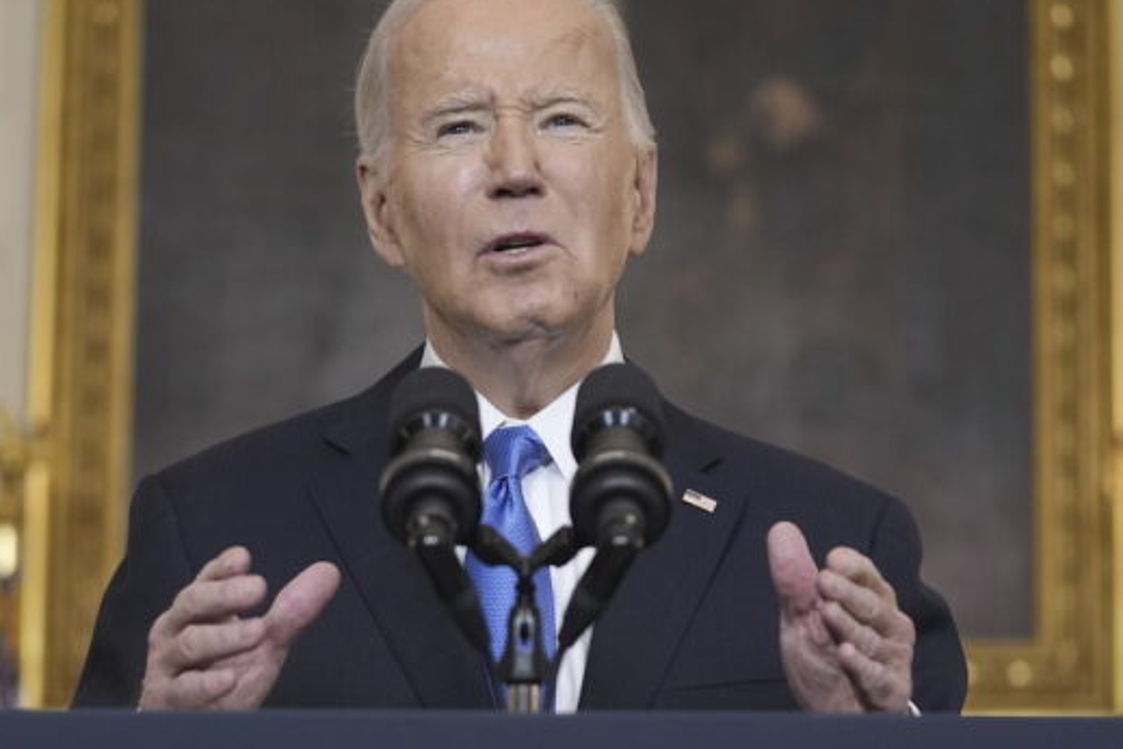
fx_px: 4304
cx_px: 508
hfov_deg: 14.9
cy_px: 657
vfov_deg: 9.9
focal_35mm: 138
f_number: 2.8
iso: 2000
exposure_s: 1/250
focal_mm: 70
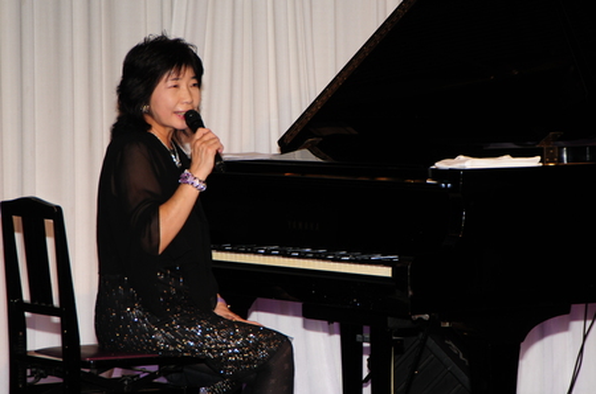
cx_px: 298
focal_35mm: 180
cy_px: 197
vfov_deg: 7.6
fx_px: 2974
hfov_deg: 11.4
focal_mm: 120
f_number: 5.6
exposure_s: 1/30
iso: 400
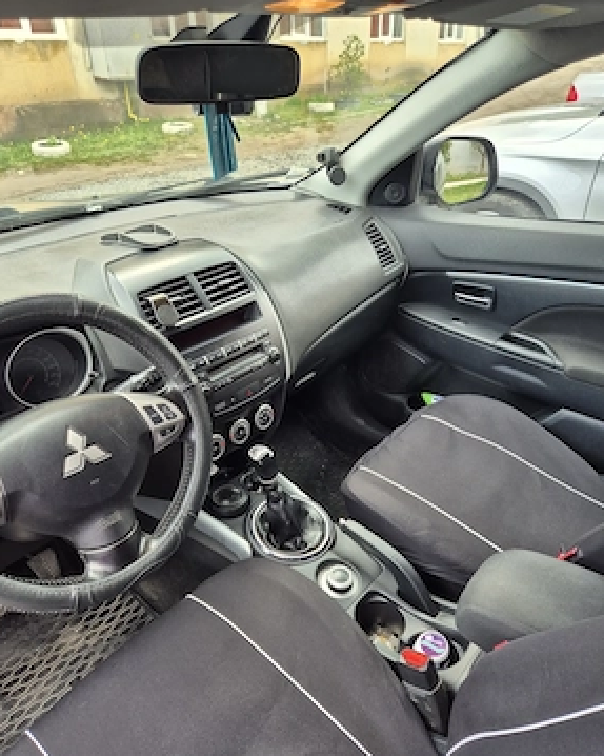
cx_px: 293
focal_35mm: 25
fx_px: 559
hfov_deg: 56.8
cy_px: 417
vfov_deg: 67.9
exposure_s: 1/180
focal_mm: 5.4
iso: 40
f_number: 1.8
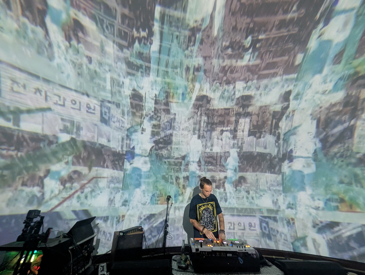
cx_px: 182
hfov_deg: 110.5
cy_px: 138
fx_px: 127
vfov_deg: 94.6
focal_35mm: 12
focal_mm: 2.02
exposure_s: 1/24
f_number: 1.7
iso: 702
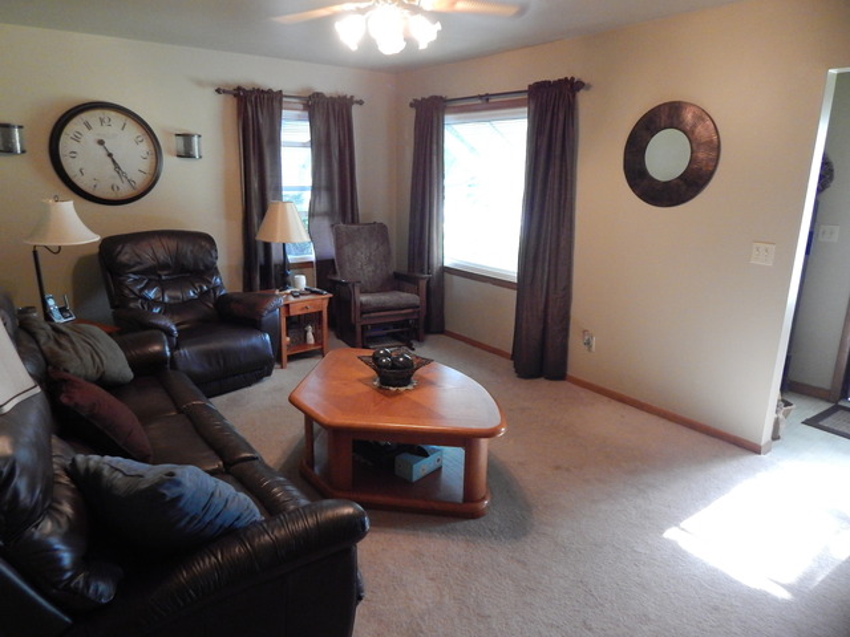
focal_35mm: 22
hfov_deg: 76.4
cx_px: 425
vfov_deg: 61.1
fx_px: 540
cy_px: 318
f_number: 3
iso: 640
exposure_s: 1/30
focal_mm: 4
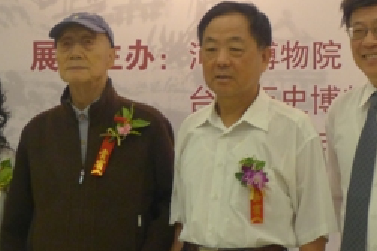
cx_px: 212
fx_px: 1330
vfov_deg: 10.8
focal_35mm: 127
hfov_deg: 16.1
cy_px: 158
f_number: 2.7
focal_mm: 10.7
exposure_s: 1/50
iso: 400
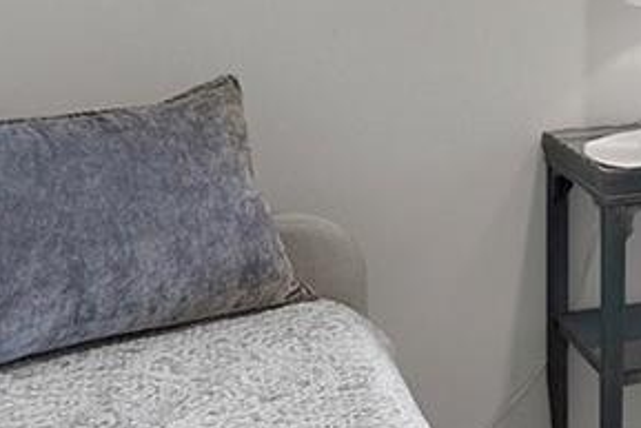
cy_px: -156
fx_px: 1674
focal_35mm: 94
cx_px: 1113
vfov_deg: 13.9
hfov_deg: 17.9
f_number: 8
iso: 400
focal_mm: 17
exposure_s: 1/5
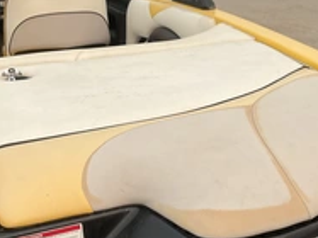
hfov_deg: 31.0
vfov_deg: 23.6
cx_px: 214
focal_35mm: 62
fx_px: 569
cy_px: 138
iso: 25
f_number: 1.8
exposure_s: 1/1055
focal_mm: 3
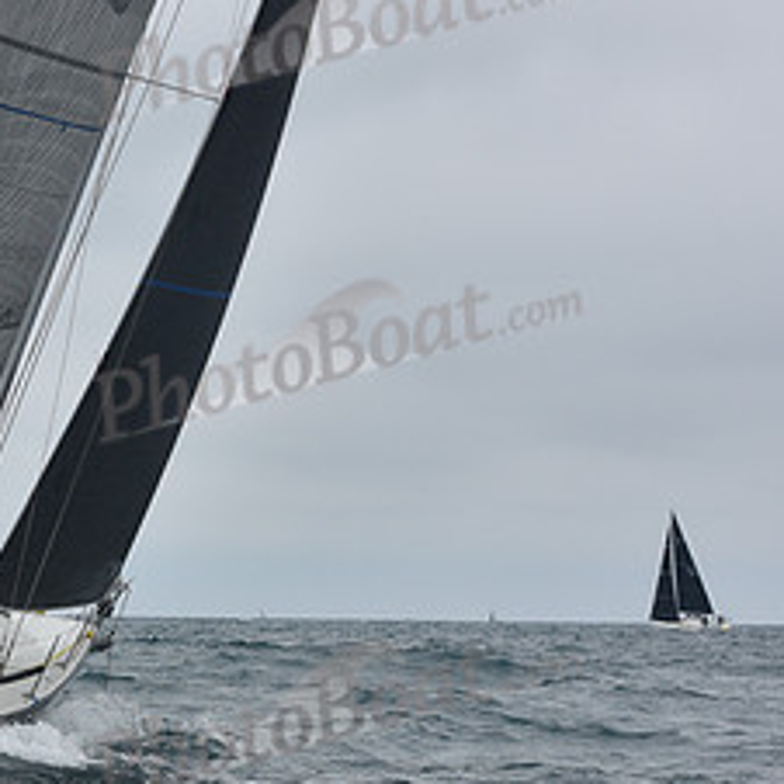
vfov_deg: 11.4
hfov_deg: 11.3
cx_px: -83
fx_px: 3920
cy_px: 581
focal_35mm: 153
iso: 250
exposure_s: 1/800
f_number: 10
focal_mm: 70
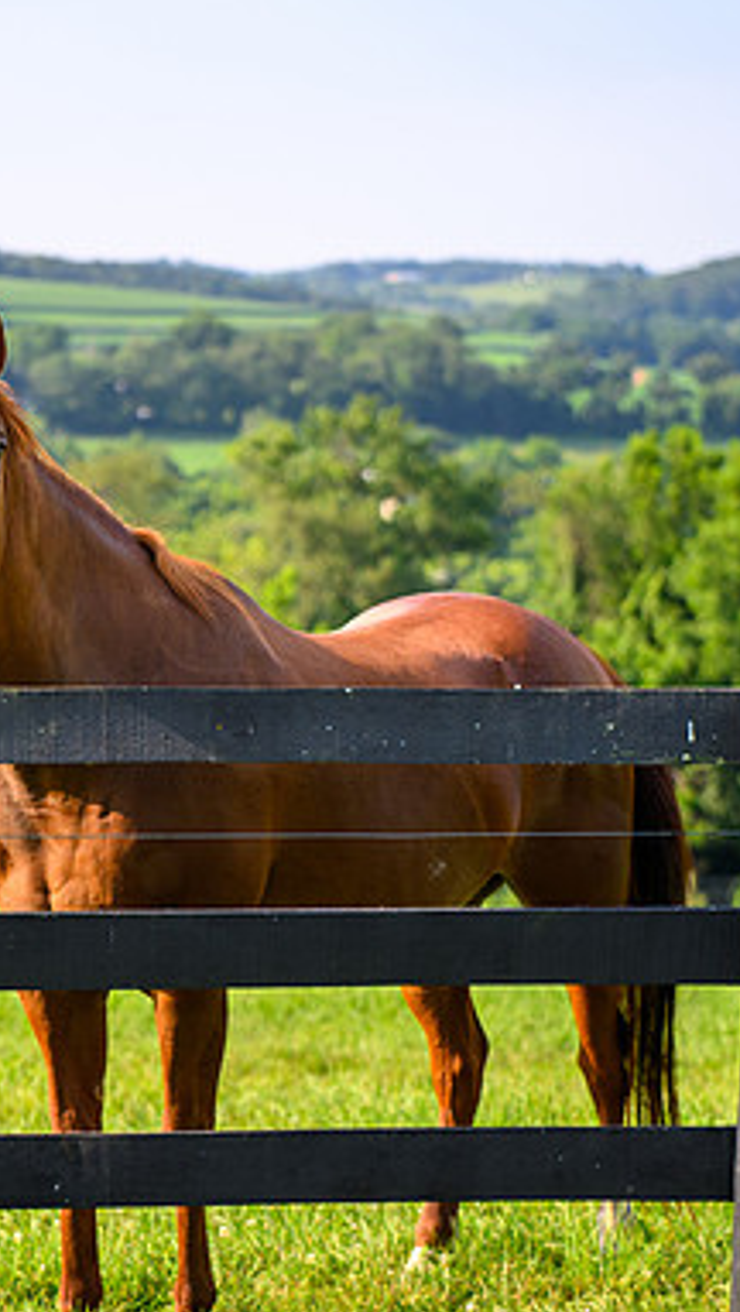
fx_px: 3864
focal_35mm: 111
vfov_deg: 19.3
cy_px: 653
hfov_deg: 10.9
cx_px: 212
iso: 100
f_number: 2.8
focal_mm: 70
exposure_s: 1/800
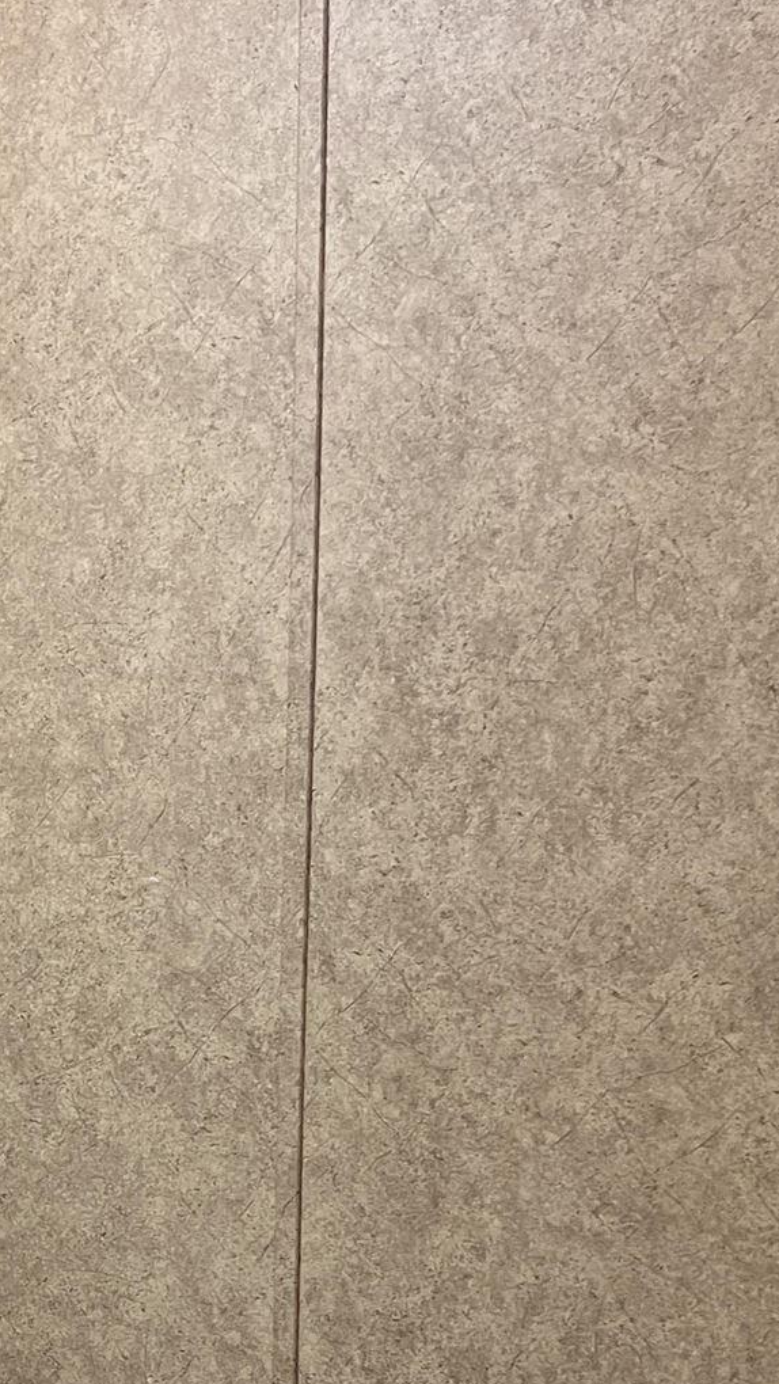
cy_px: 1186
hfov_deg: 17.8
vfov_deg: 31.6
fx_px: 2349
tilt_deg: -13.5
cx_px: -200
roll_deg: +2.5
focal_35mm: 64
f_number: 1.5
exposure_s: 1/60
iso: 125
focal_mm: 5.7
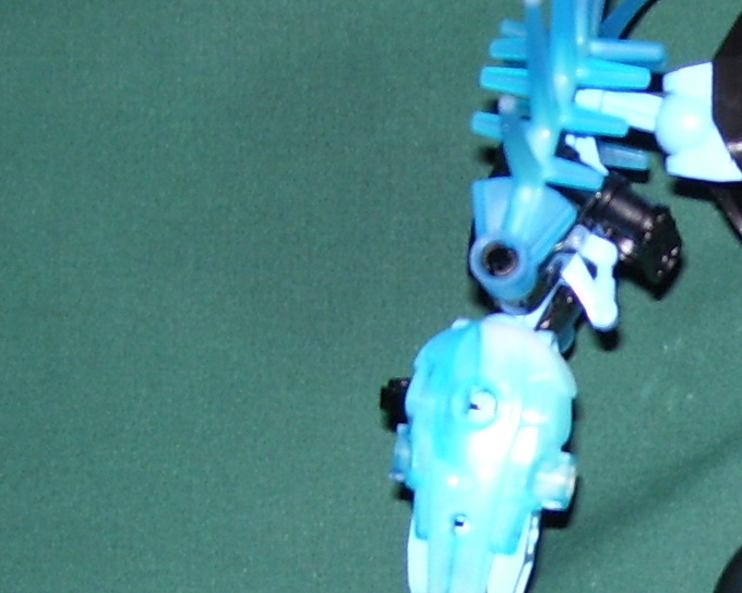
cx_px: 846
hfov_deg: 15.7
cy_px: 629
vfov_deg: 12.8
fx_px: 2613
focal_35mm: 119
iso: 80
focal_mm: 6
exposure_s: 1/60
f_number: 2.7
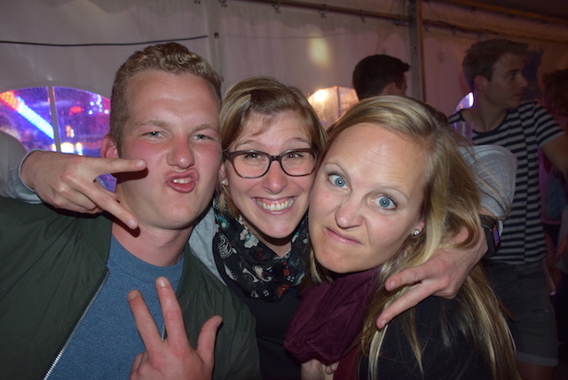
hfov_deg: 57.2
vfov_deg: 40.0
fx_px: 521
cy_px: 190
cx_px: 284
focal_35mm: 33
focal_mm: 22
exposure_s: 1/60
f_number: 3.5
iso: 1000
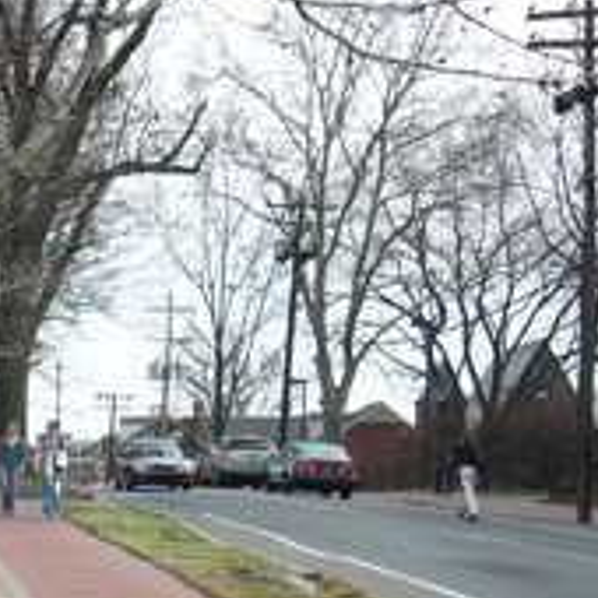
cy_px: 714
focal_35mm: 109
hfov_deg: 15.0
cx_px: -253
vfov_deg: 15.4
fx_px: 2130
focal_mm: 5.8
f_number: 2.8
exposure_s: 1/400
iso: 50
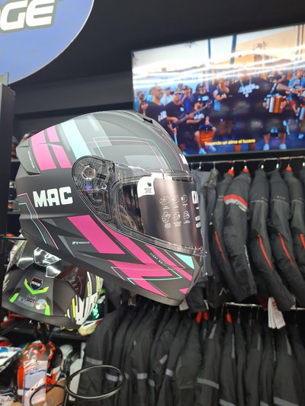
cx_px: 152
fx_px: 270
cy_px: 203
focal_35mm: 23
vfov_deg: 73.9
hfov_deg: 58.9
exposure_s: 1/100
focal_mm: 5.54
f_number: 1.8
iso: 250
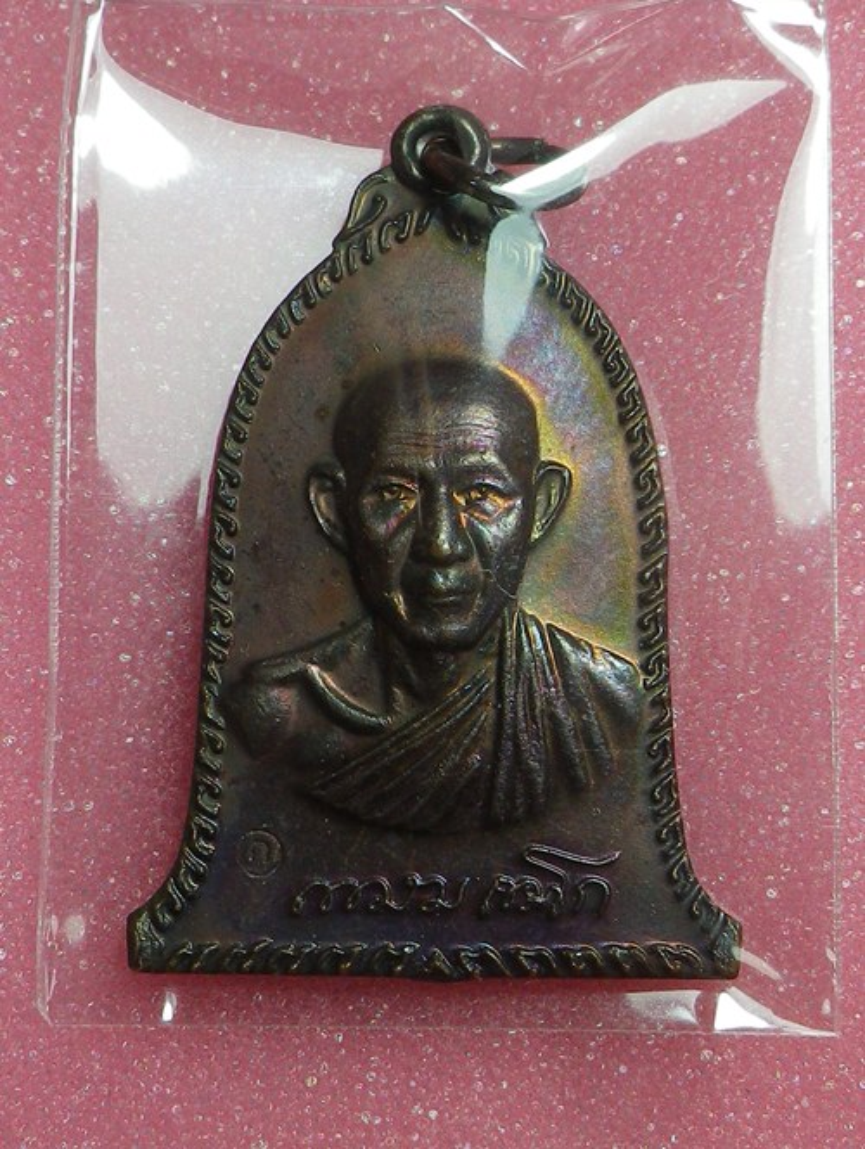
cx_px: 432
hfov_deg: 35.2
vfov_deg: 45.7
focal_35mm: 41
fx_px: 1363
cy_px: 574
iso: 80
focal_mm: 7.3
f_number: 3.9
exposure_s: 1/80
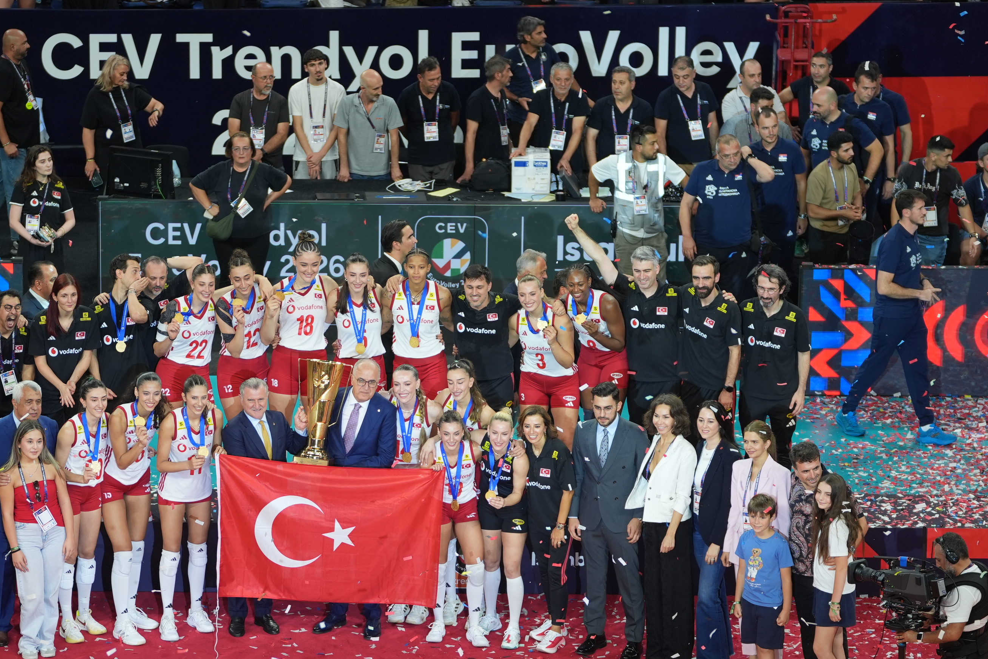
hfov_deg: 10.1
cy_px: 421
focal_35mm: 203
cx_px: 320
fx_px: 5571
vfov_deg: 6.8
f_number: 2.8
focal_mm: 135
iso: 500
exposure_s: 1/640
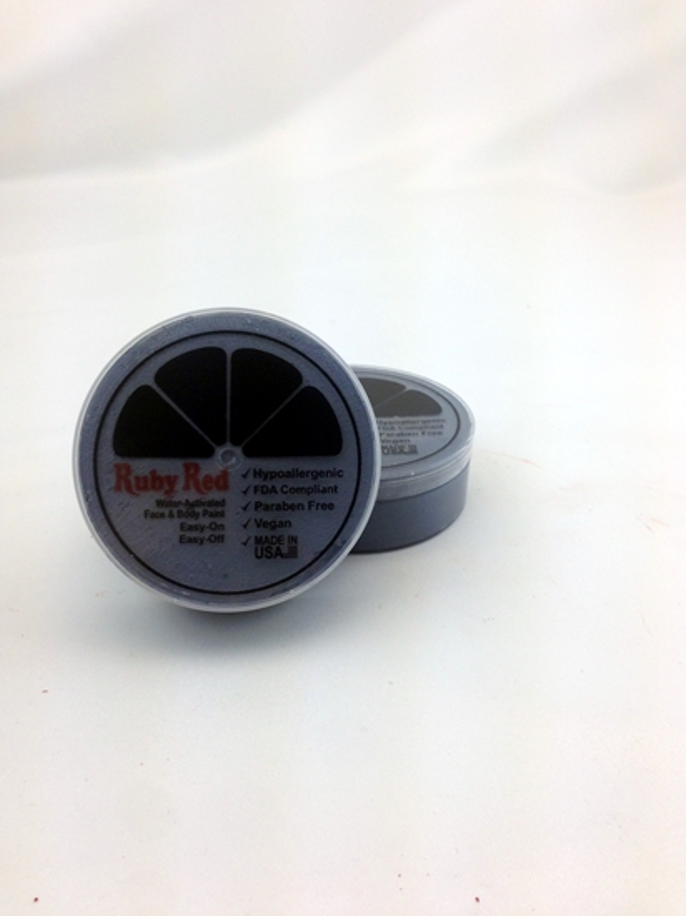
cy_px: 458
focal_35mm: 33
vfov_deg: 55.4
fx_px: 873
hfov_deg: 42.9
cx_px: 343
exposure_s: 1/161
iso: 50
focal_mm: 4.12
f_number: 2.4
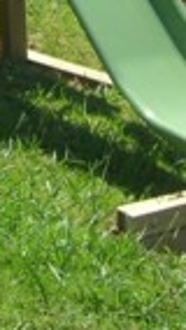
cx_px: 40
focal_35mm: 187
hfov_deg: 6.5
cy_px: -160
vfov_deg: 11.1
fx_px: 1638
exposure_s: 1/407
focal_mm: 7.8
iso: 64
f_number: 4.8
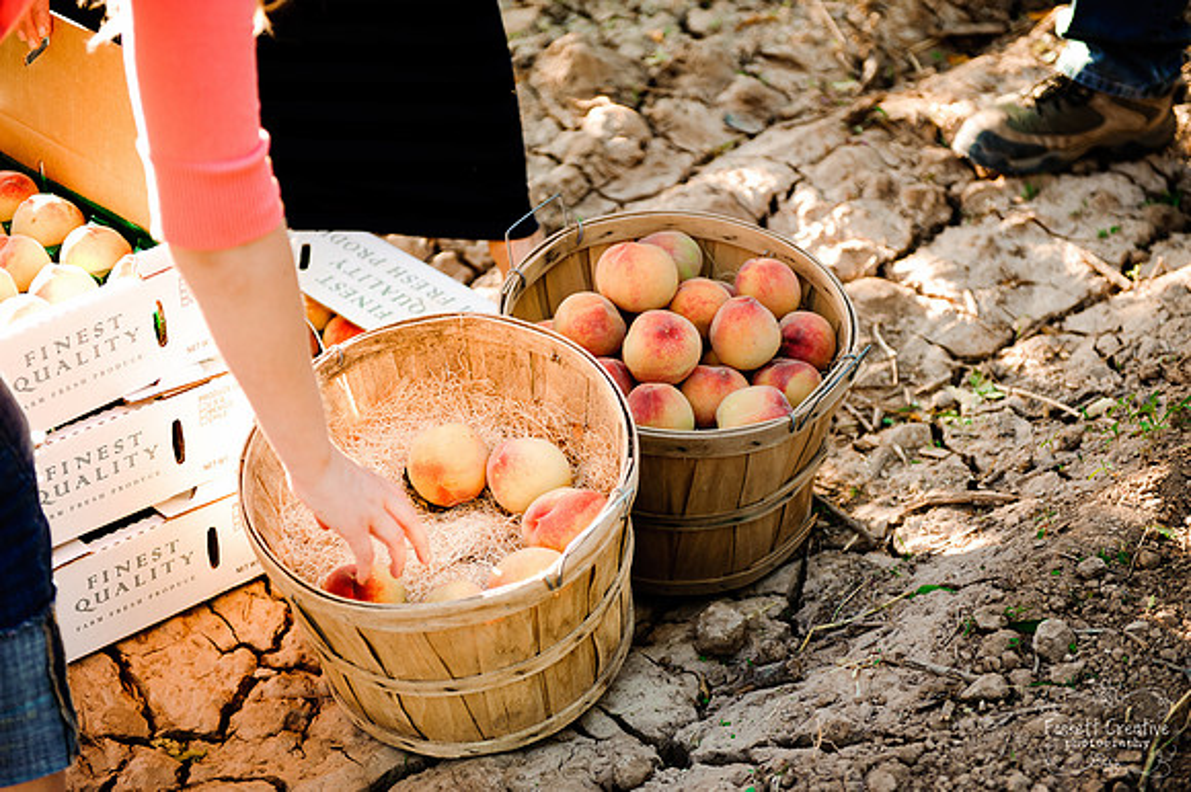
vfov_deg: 19.4
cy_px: 396
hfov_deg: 28.9
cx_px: 596
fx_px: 2314
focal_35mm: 70
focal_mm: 70
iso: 200
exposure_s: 1/250
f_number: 3.2
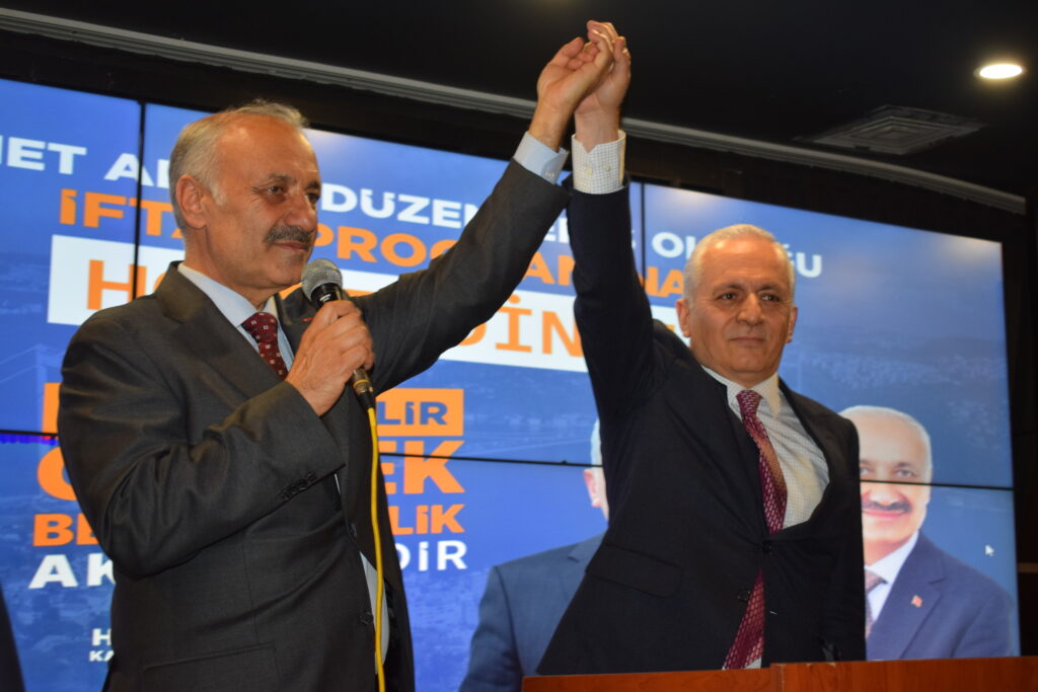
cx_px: 519
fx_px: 1557
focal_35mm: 54
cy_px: 346
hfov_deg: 36.9
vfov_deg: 25.1
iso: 800
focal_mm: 36
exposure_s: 1/100
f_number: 5
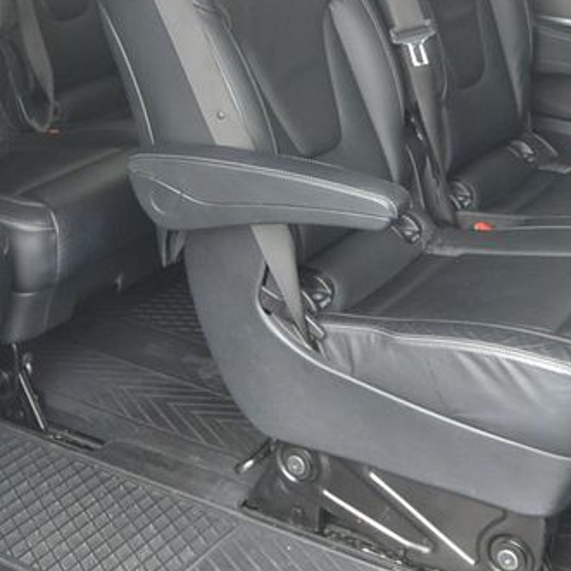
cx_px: 290
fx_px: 1325
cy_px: 204
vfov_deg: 24.2
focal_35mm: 71
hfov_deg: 24.3
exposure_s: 1/100
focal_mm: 10
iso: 400
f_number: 3.5
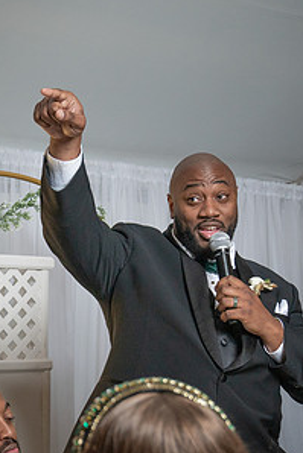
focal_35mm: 97
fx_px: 1223
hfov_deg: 14.0
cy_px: 333
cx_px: 15
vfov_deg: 20.9
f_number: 4
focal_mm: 37
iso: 500
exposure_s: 1/200
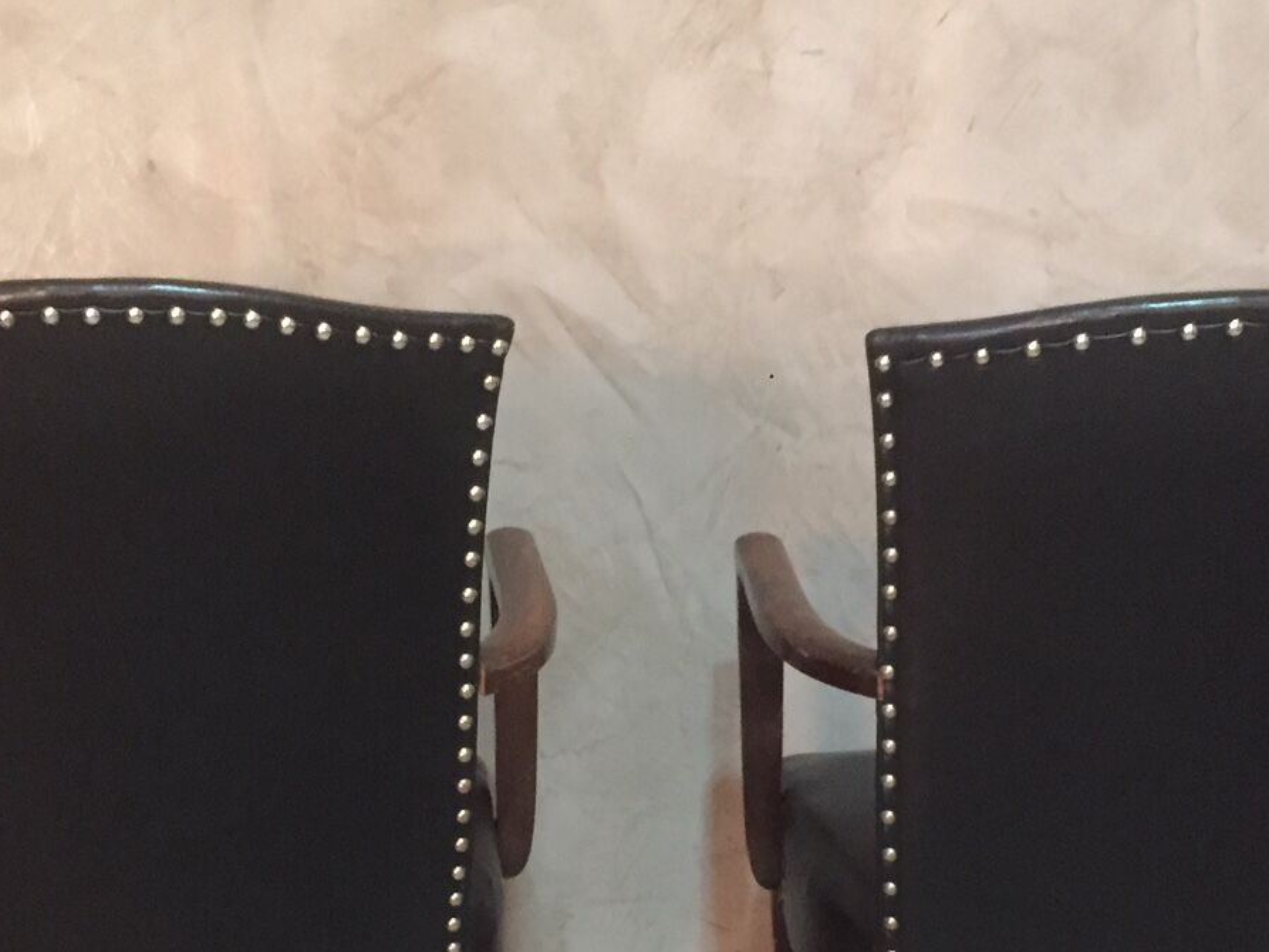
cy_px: 777
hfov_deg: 36.2
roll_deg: -1.1
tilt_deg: -12.6
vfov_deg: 26.9
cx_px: 624
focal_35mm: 53
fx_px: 1943
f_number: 2.2
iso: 640
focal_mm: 4.15
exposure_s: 1/17
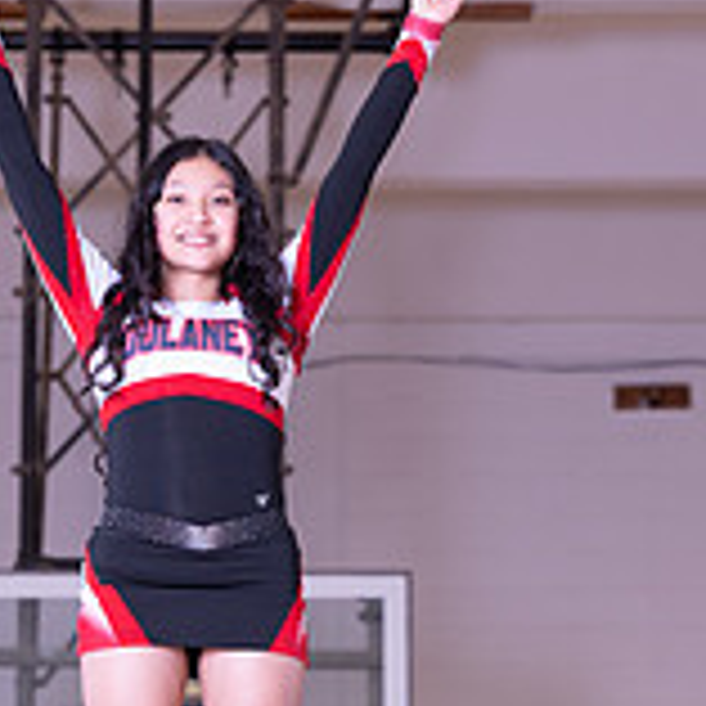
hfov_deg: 10.3
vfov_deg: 10.2
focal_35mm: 170
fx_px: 3923
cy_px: 769
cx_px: 198
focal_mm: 70
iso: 400
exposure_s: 1/125
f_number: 3.5
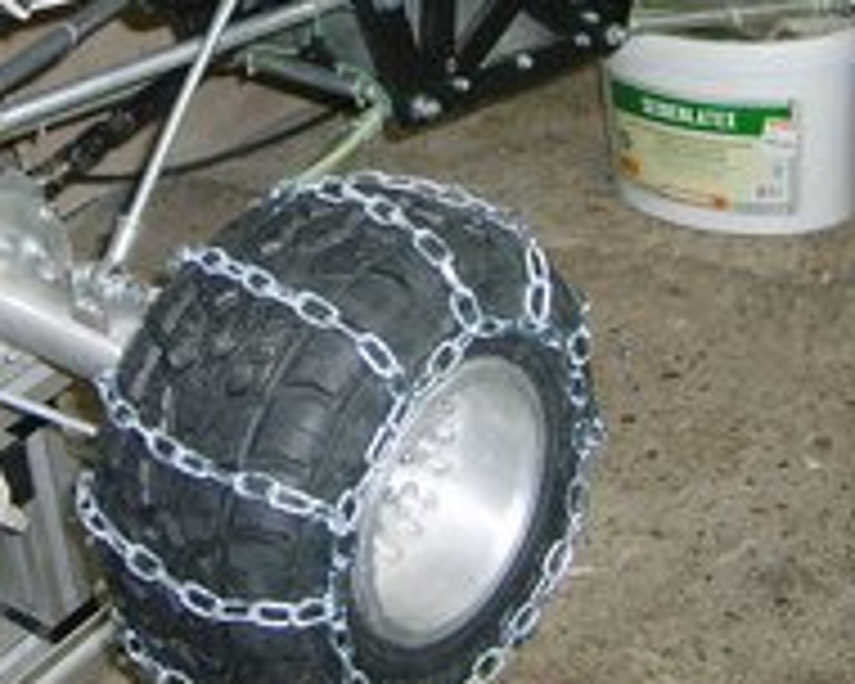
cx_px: 320
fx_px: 1822
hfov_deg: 26.3
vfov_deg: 20.7
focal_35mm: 72
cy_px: 22
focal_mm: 5.8
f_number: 2.8
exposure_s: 1/30
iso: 100
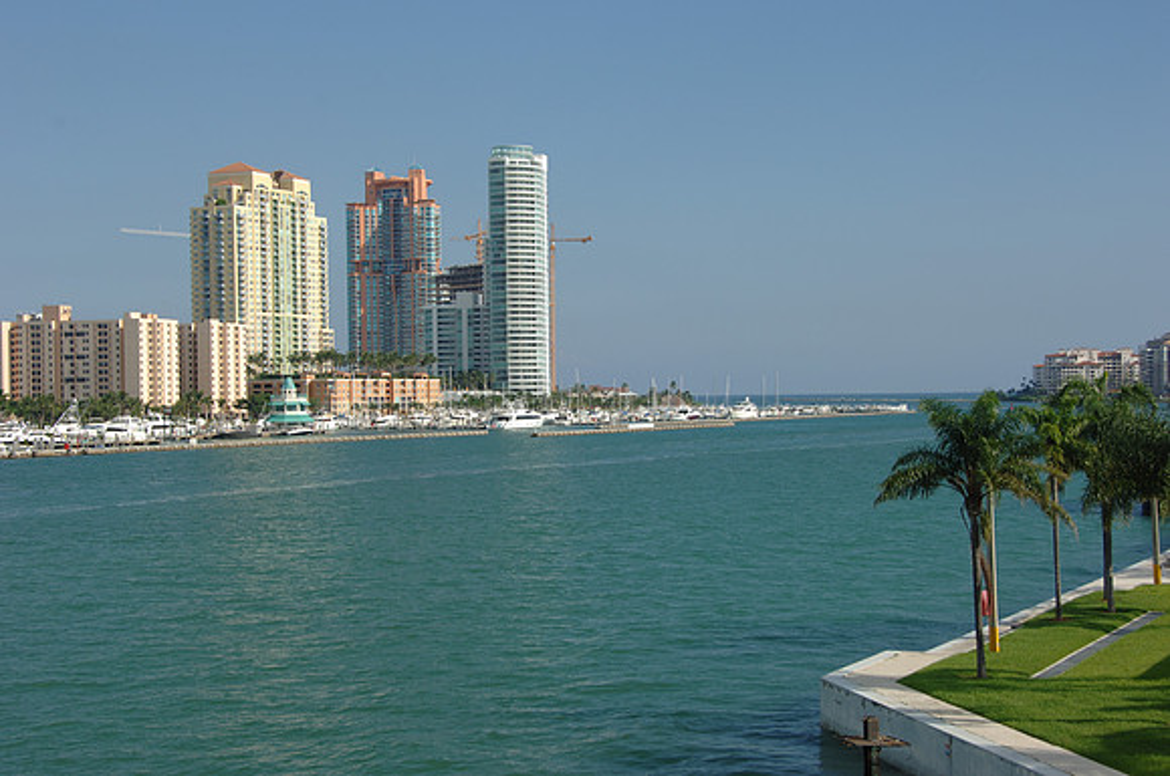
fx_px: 1947
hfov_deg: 33.4
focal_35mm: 60
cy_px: 388
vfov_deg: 22.6
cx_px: 585
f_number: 8
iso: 100
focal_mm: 40
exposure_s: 1/250
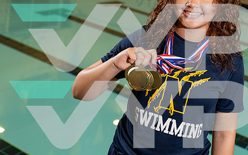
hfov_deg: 31.2
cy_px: 38
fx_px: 439
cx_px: 173
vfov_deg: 19.8
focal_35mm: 65
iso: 800
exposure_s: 1/250
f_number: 4
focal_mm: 43
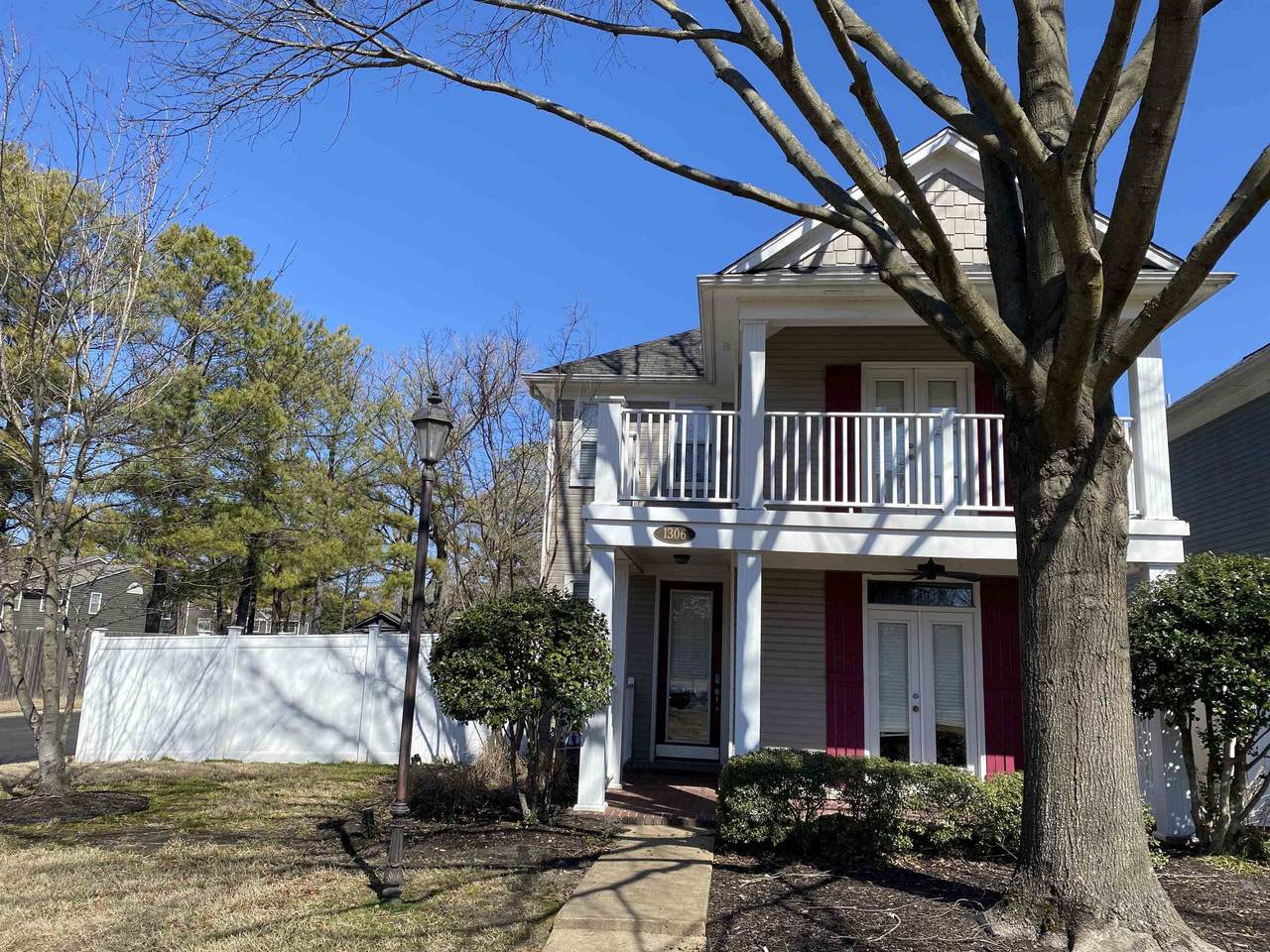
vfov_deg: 53.1
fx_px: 954
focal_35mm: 26
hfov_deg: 67.3
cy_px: 476
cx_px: 635
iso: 32
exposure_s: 1/2268
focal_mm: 4.25
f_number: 1.8
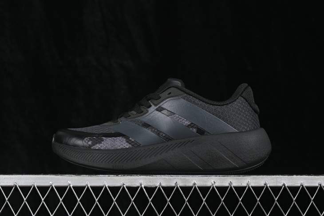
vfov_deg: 18.2
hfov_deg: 27.0
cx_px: 162
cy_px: 108
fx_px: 675
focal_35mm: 75
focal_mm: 50
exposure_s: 1/60
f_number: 6.3
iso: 160
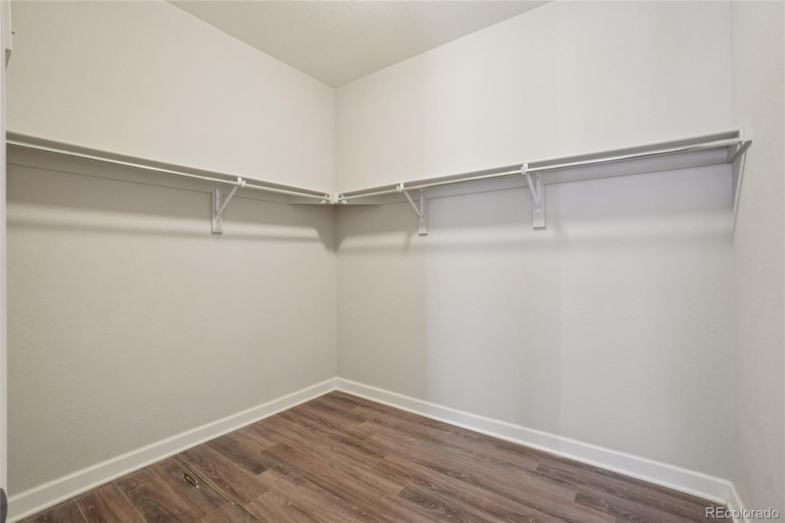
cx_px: 392
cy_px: 262
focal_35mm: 15
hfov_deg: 100.4
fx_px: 327
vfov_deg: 77.3
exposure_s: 1/4
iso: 400
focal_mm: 10
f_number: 9
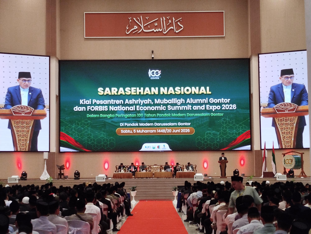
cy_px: 117
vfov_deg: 56.8
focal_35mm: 24
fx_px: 216
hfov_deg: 71.6
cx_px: 156
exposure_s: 1/50
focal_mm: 5.31
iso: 125
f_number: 1.7
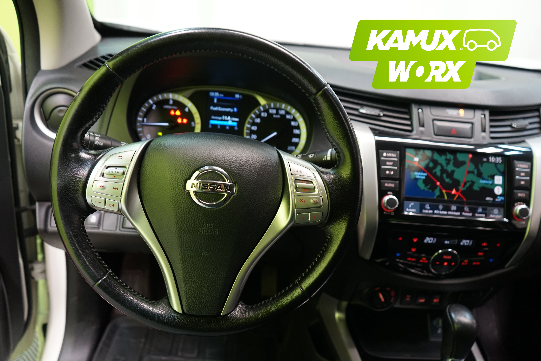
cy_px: 180
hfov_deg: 65.5
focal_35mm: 28
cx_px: 270
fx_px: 421
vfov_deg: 46.4
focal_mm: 28
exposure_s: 1/30
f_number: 3.5
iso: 800
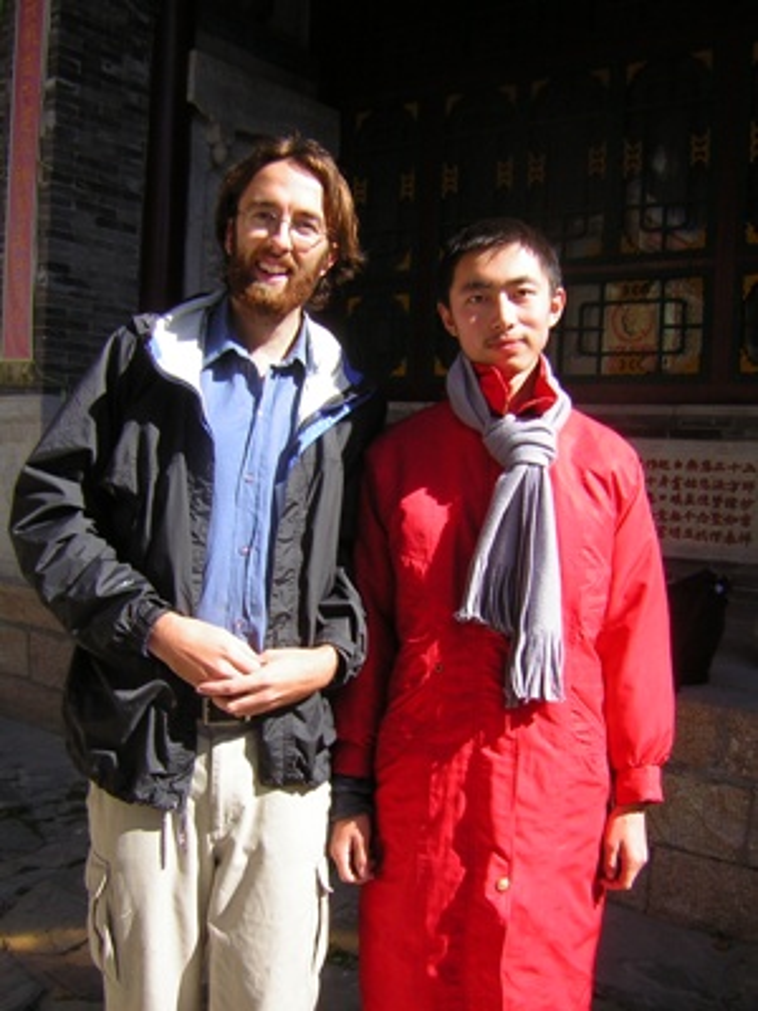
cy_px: 506
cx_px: 379
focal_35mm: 36
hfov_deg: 39.7
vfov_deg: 51.4
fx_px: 1051
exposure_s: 1/160
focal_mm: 4.7
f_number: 5.2
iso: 50
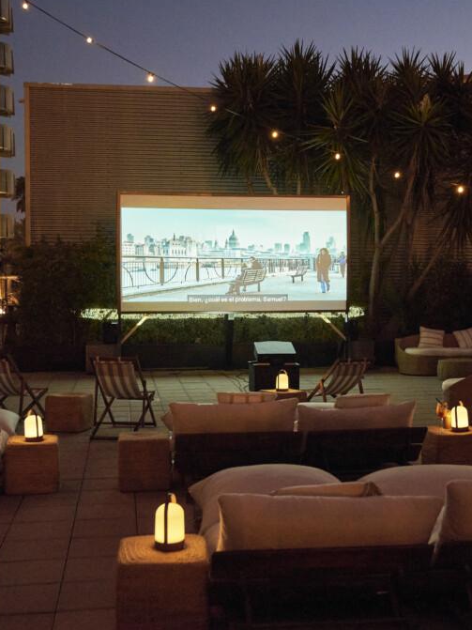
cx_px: 263
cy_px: 314
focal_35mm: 47
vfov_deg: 40.4
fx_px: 855
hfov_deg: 30.8
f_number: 4
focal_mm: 32
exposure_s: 1/40
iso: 1600
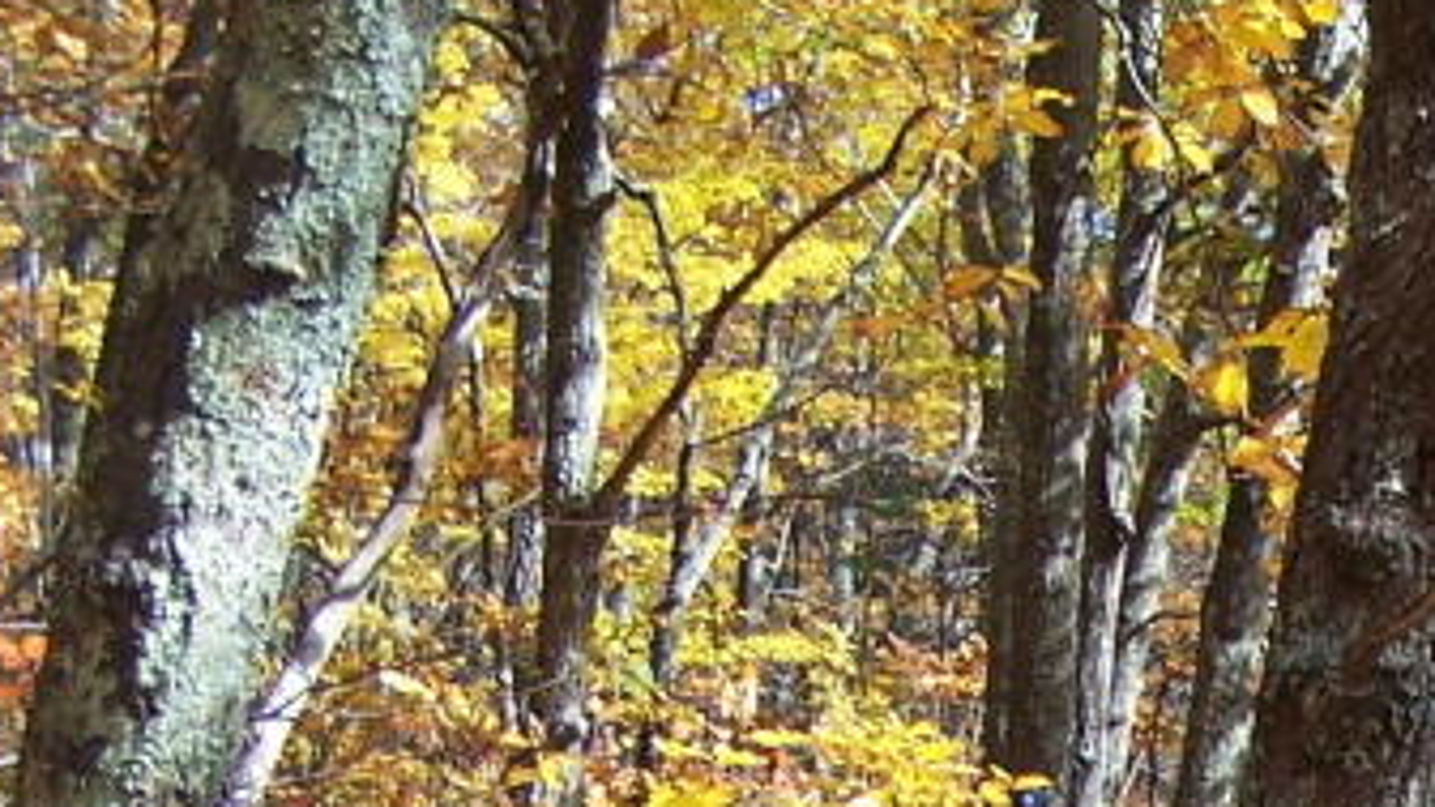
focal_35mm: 126
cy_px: 1311
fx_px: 4794
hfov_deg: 15.7
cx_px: 2123
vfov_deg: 9.3
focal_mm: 6.3
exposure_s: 1/320
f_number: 2.8
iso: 80
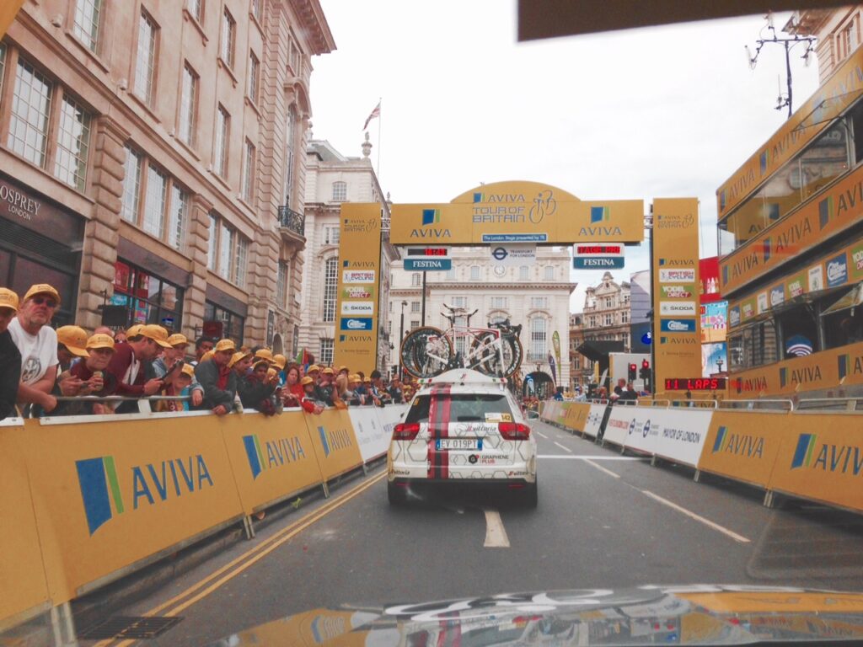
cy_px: 324
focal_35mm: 33
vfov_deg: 42.9
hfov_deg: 55.4
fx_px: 823
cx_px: 432
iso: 50
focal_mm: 4.12
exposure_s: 1/985
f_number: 2.4
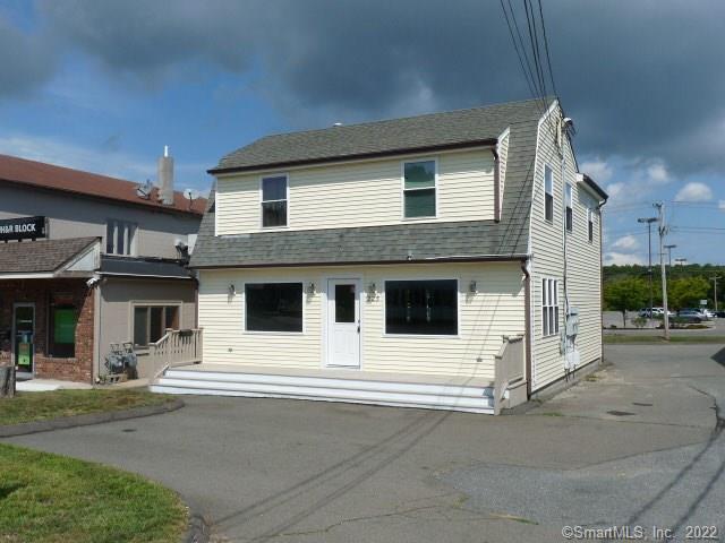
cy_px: 272
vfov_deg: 44.2
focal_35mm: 32
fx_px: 670
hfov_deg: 56.8
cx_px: 362
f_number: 7.1
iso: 100
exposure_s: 1/400
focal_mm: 4.8
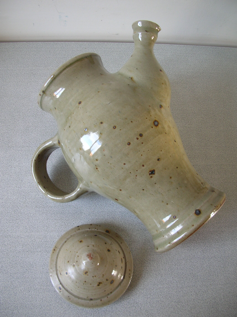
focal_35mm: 35
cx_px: 118
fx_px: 320
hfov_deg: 40.6
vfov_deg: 52.7
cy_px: 158
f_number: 2.8
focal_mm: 5.8
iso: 50
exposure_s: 1/16.5
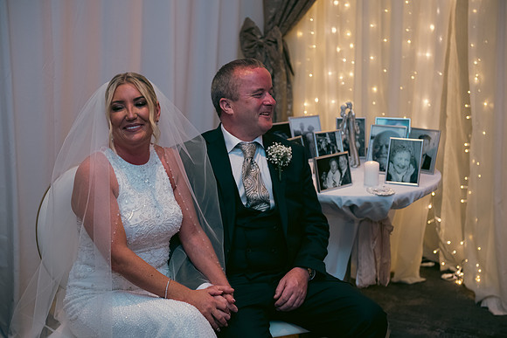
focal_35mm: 62
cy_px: 169
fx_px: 873
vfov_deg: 21.9
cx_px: 254
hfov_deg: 32.4
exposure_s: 1/160
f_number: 3.5
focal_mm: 62
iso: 800
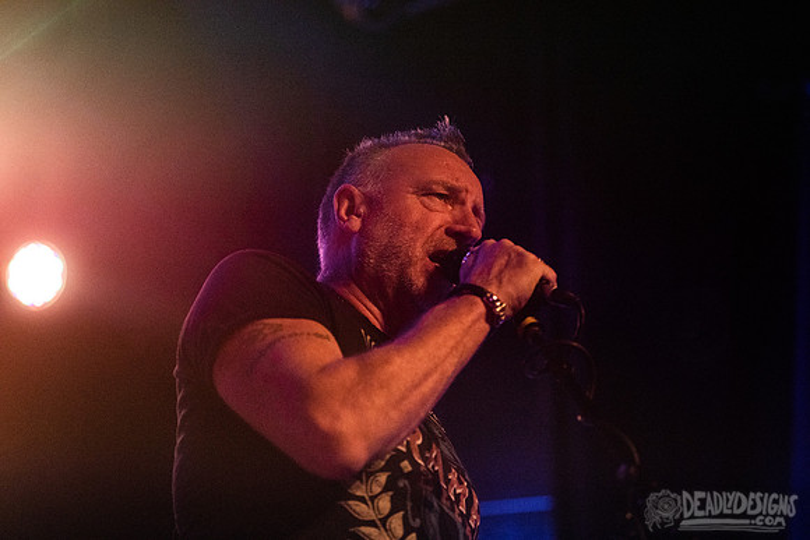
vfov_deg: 17.1
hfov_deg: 25.4
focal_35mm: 80
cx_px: 405
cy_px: 270
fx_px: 1800
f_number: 3.2
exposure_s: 1/400
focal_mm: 80
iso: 3200
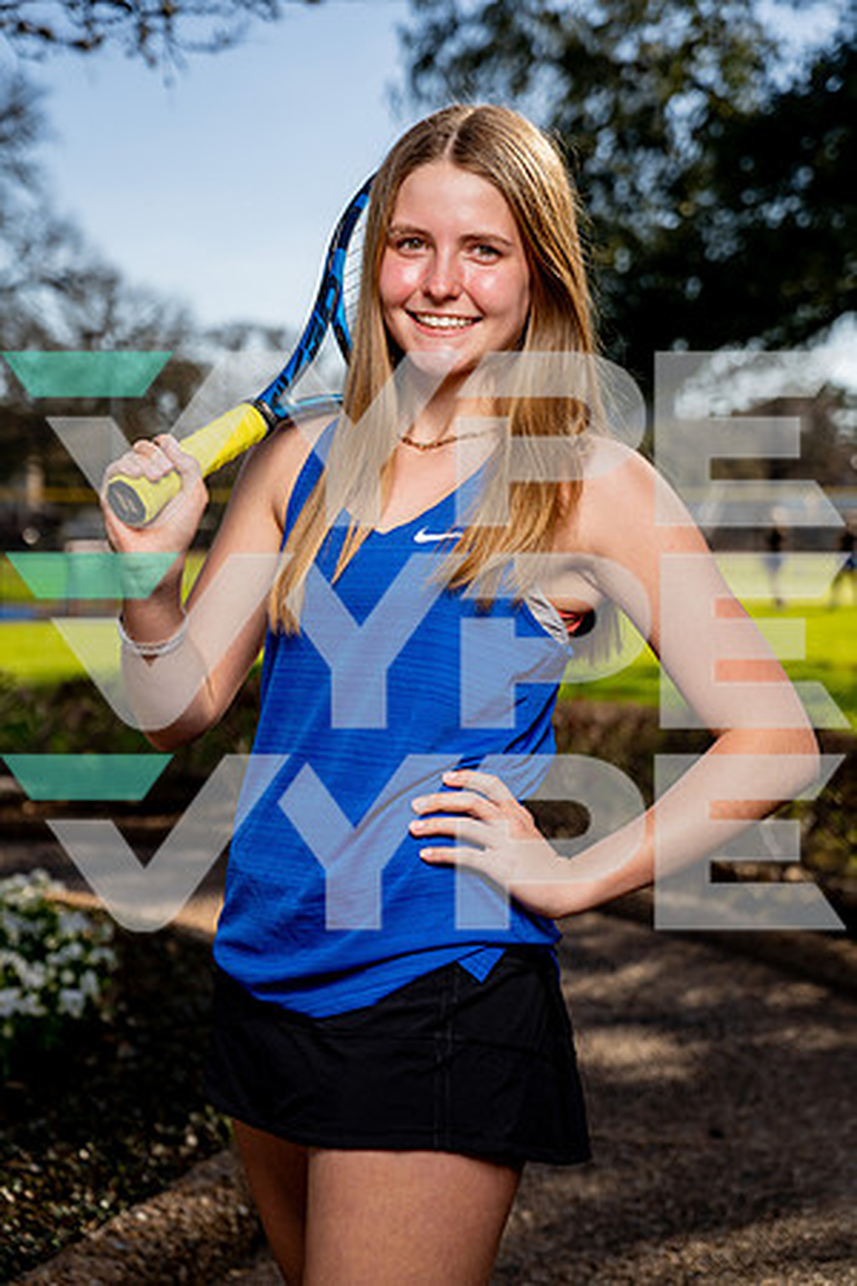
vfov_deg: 32.4
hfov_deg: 21.9
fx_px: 2214
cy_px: 643
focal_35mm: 62
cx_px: 428
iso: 100
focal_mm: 62
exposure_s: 1/1250
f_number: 4
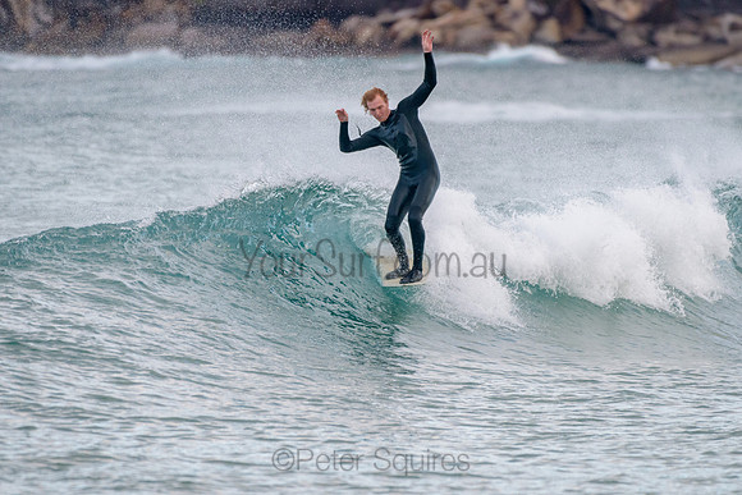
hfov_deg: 3.4
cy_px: 254
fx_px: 12613
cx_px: 400
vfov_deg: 2.2
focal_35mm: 612
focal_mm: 500
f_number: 5.6
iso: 1000
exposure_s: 1/1250
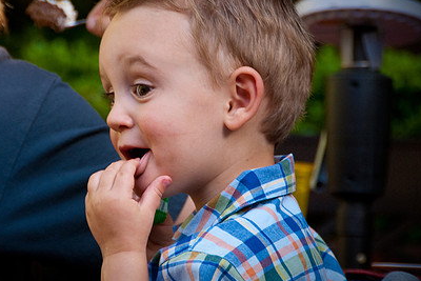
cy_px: 133
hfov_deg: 5.6
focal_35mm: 370
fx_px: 4328
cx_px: 175
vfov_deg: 3.7
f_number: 5.6
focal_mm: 170
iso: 400
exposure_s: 1/100
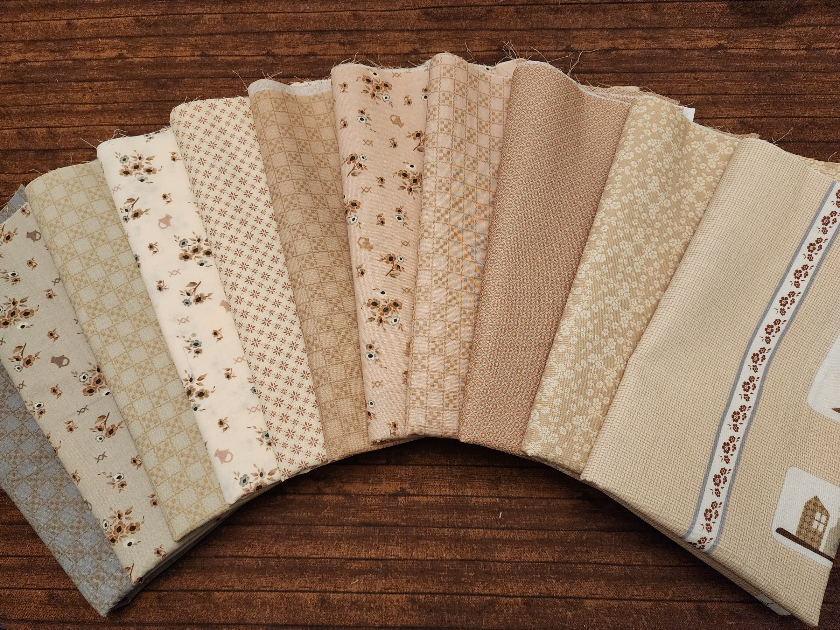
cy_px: 315
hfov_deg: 73.9
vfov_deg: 58.9
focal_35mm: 23
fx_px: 558
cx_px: 420
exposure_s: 1/120
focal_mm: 6.4
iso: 640
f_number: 1.8
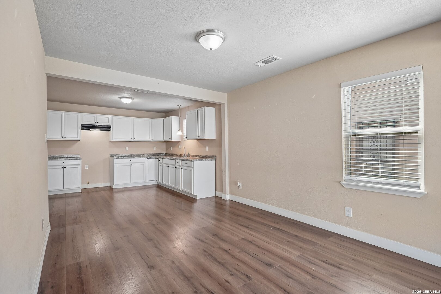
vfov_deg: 68.9
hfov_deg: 91.6
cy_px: 147
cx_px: 220
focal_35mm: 18
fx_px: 214
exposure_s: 1/15
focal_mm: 17.5
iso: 400
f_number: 8
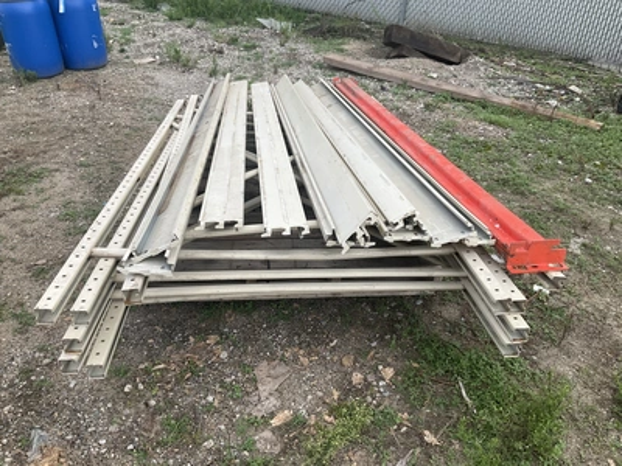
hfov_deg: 61.7
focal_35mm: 29
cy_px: 233
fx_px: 521
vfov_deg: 48.2
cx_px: 311
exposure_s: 1/739
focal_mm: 3
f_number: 1.8
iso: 25
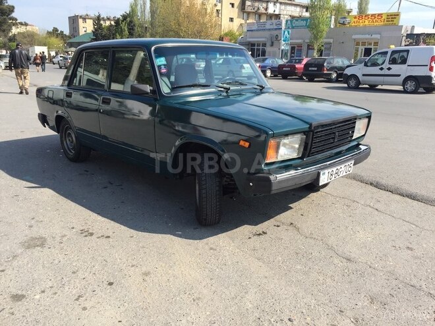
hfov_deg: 61.7
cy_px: 163
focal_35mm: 29
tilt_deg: -16.4
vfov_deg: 48.2
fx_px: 364
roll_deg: -3.0
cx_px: 218
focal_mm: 4.15
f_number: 2.2
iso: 32
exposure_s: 1/920
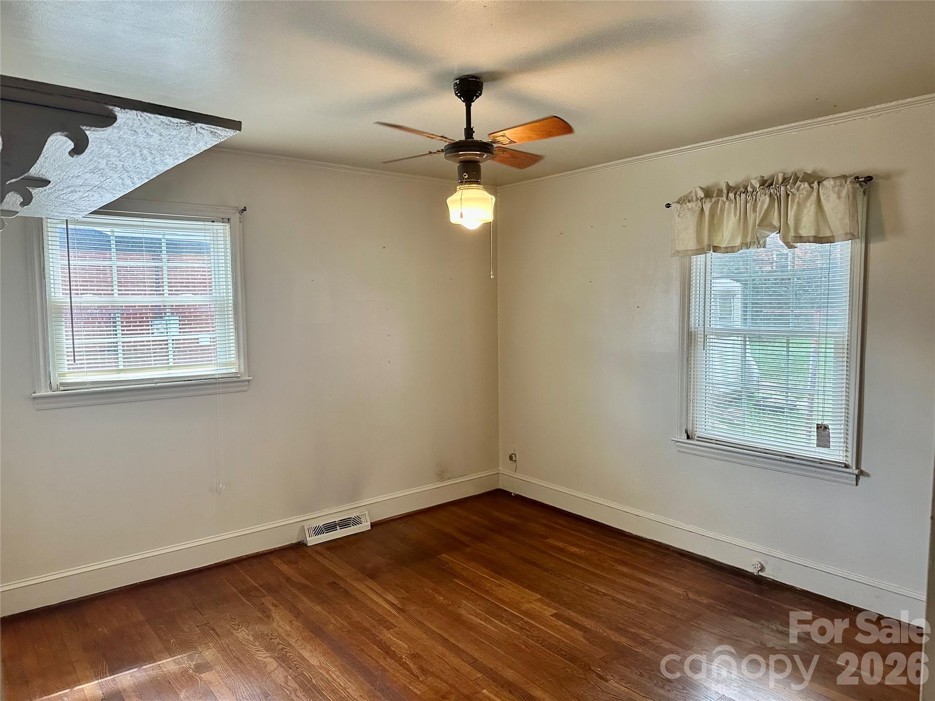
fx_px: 648
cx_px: 468
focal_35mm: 24
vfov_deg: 56.8
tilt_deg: -2.7
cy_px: 350
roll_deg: +0.4
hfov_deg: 71.6
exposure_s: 1/120
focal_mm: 6.86
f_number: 1.78
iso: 200
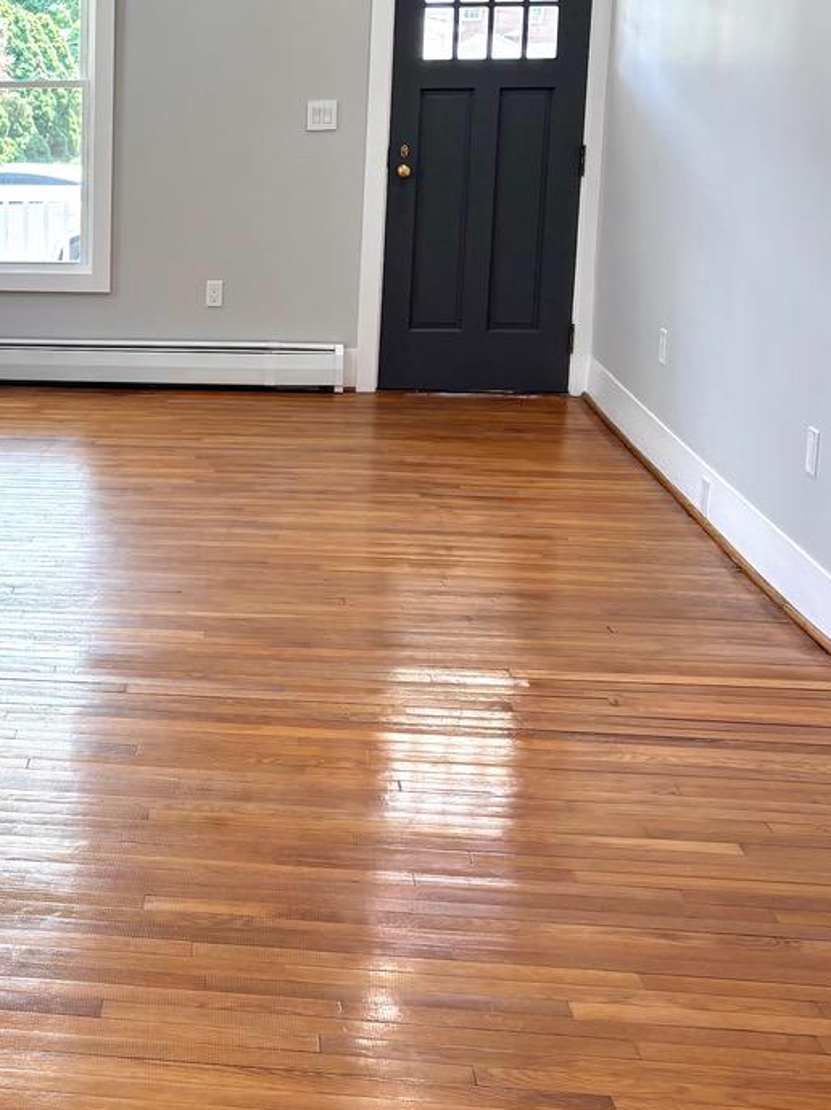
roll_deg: -1.2
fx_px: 1858
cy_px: 459
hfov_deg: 23.9
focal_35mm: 58
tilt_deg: -11.7
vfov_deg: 33.2
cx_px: -37
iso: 64
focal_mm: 5.96
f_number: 1.6
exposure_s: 1/120
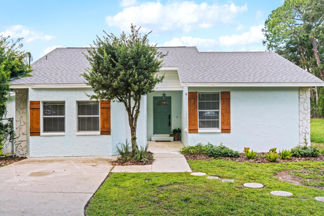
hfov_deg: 55.8
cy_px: 108
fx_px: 306
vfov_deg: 38.9
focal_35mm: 34
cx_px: 162
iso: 250
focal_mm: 34
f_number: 9
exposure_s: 1/30
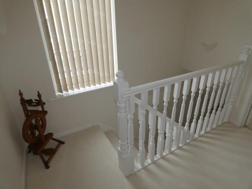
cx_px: 126
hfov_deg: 81.8
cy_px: 94
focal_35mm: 20
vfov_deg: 66.0
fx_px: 146
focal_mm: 3.6
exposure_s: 1/60
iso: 80
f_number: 3.5
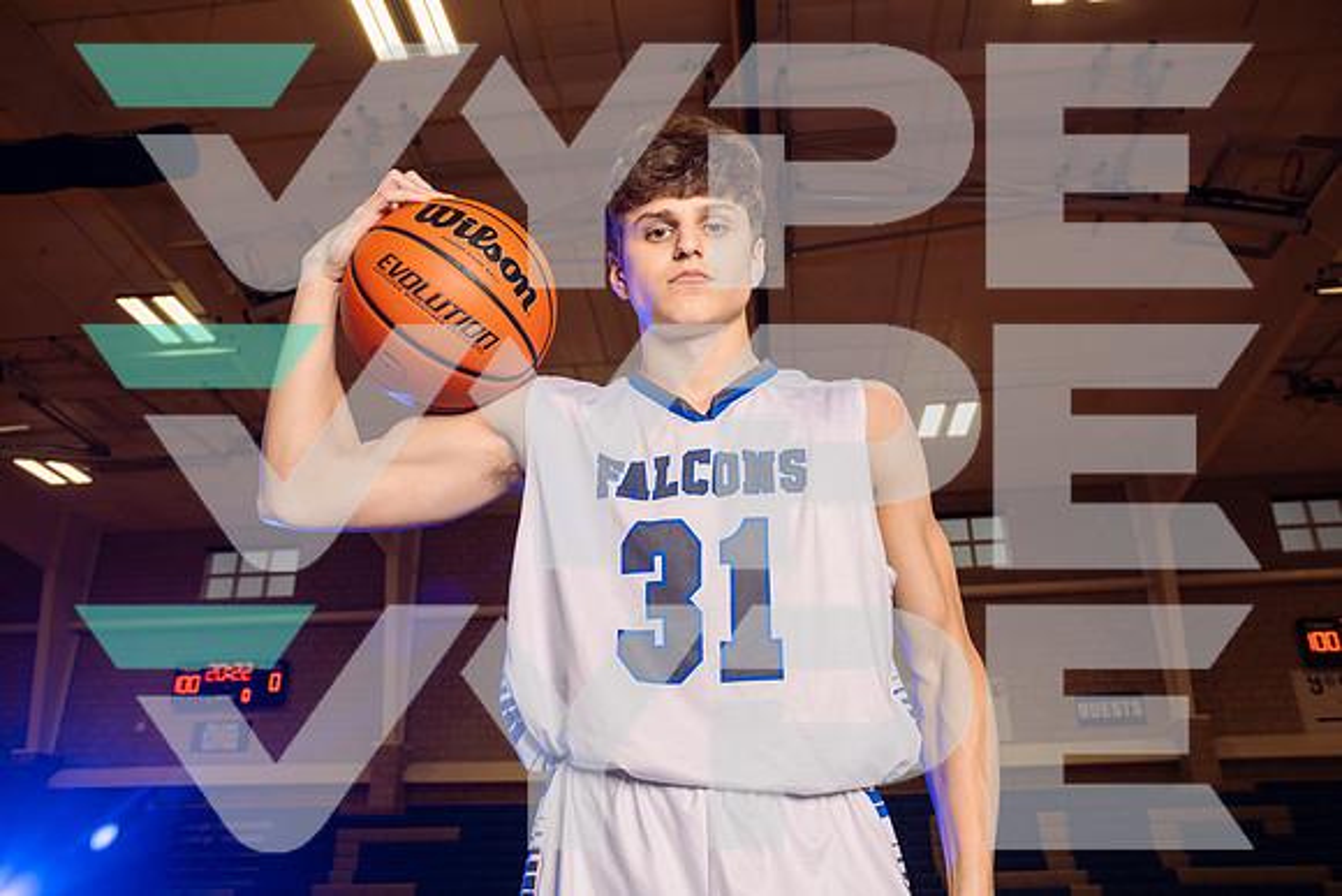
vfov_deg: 45.0
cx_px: 671
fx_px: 1081
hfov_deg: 63.6
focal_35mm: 29
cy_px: 448
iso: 400
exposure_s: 1/250
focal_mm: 29
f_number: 7.1
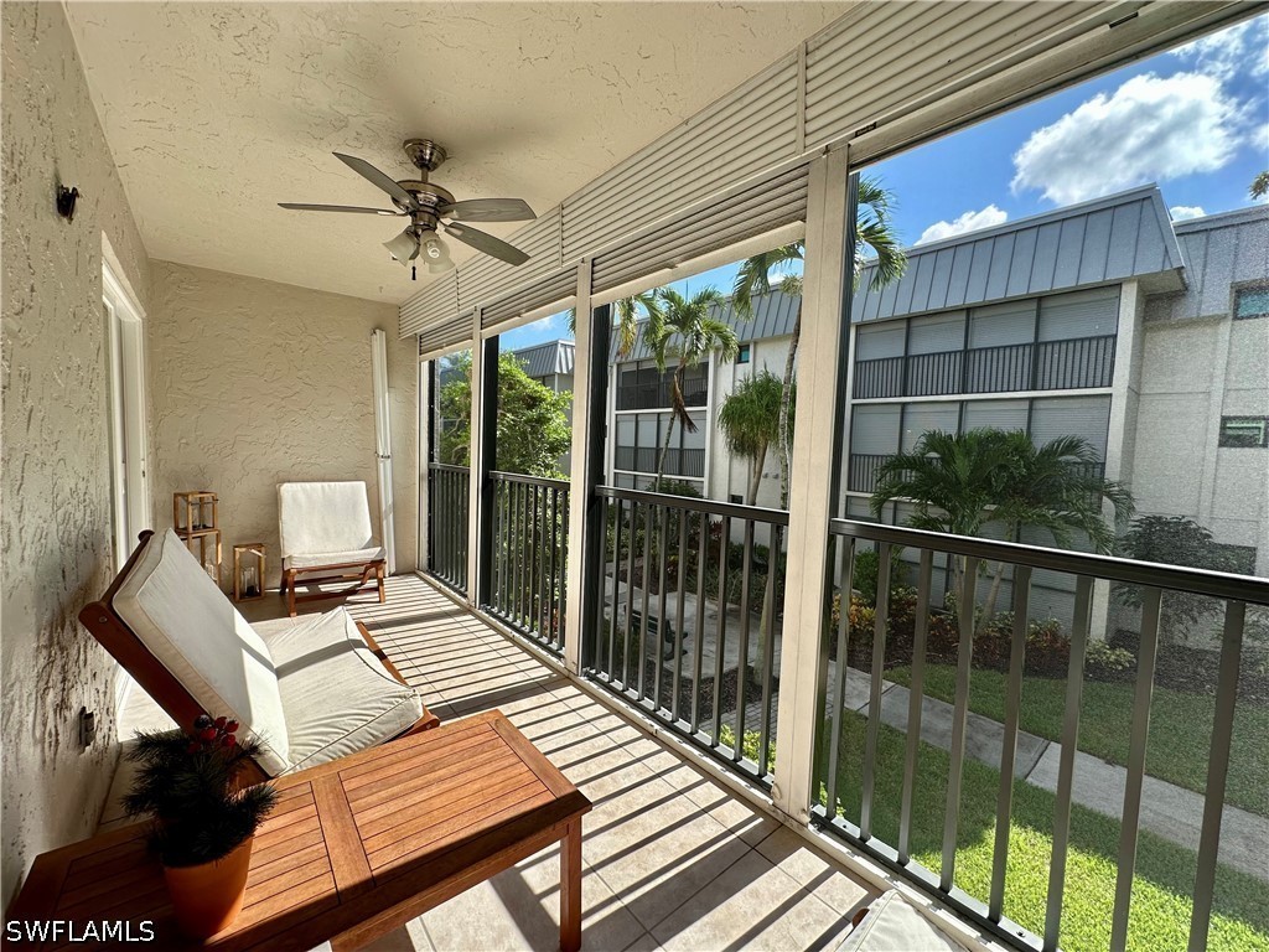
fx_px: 513
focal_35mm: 14
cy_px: 476
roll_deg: -1.8
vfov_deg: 85.7
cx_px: 634
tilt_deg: -3.3
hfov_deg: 102.1
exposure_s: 1/540
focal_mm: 2.22
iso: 40
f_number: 2.2
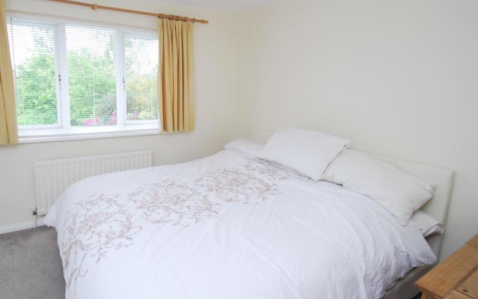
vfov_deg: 59.0
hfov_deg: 84.1
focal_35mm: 20
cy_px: 116
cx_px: 193
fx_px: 261
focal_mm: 10
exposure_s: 1/60
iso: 200
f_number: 4
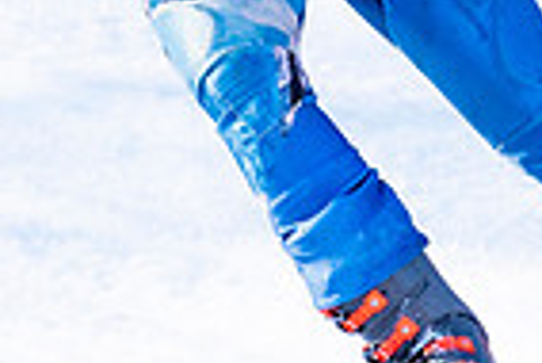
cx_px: 187
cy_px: -37
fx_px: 39515
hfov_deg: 0.8
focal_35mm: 2622
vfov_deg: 0.5
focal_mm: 560
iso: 1250
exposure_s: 1/2000
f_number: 8
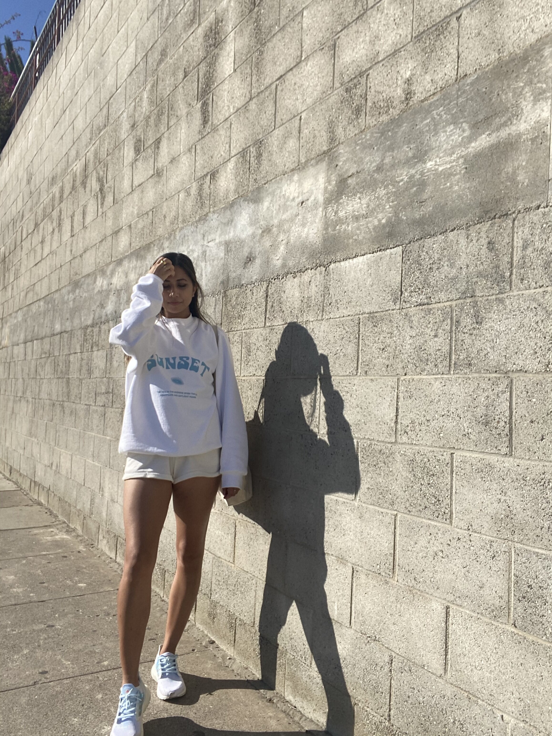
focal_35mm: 30
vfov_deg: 60.0
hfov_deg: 46.8
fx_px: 638
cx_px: 276
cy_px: 368
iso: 25
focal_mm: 2.71
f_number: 2.2
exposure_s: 1/1541
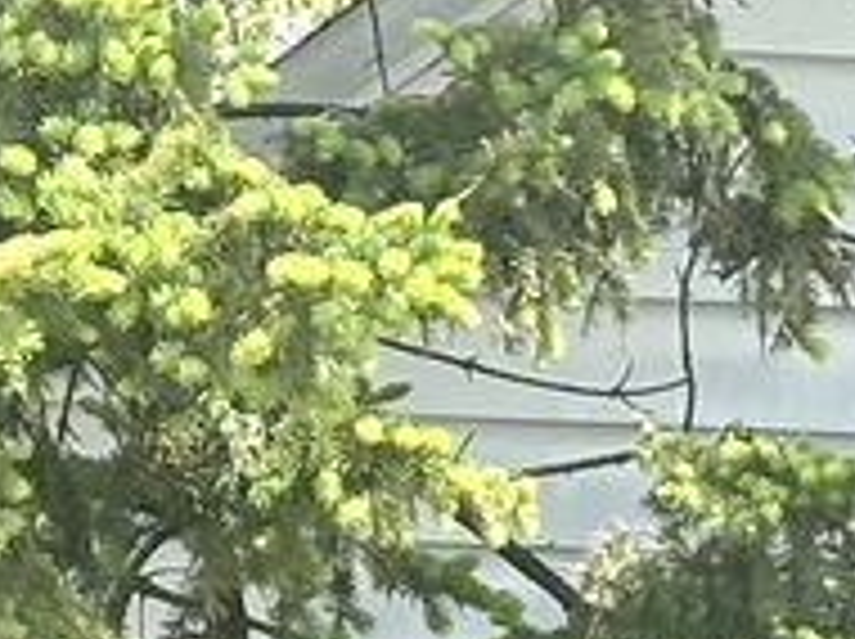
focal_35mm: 395
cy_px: 1840
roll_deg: -0.2
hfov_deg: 4.8
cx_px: 2610
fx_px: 9744
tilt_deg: +2.9
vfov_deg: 3.7
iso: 32
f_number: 1.6
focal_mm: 5.96
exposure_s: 1/722
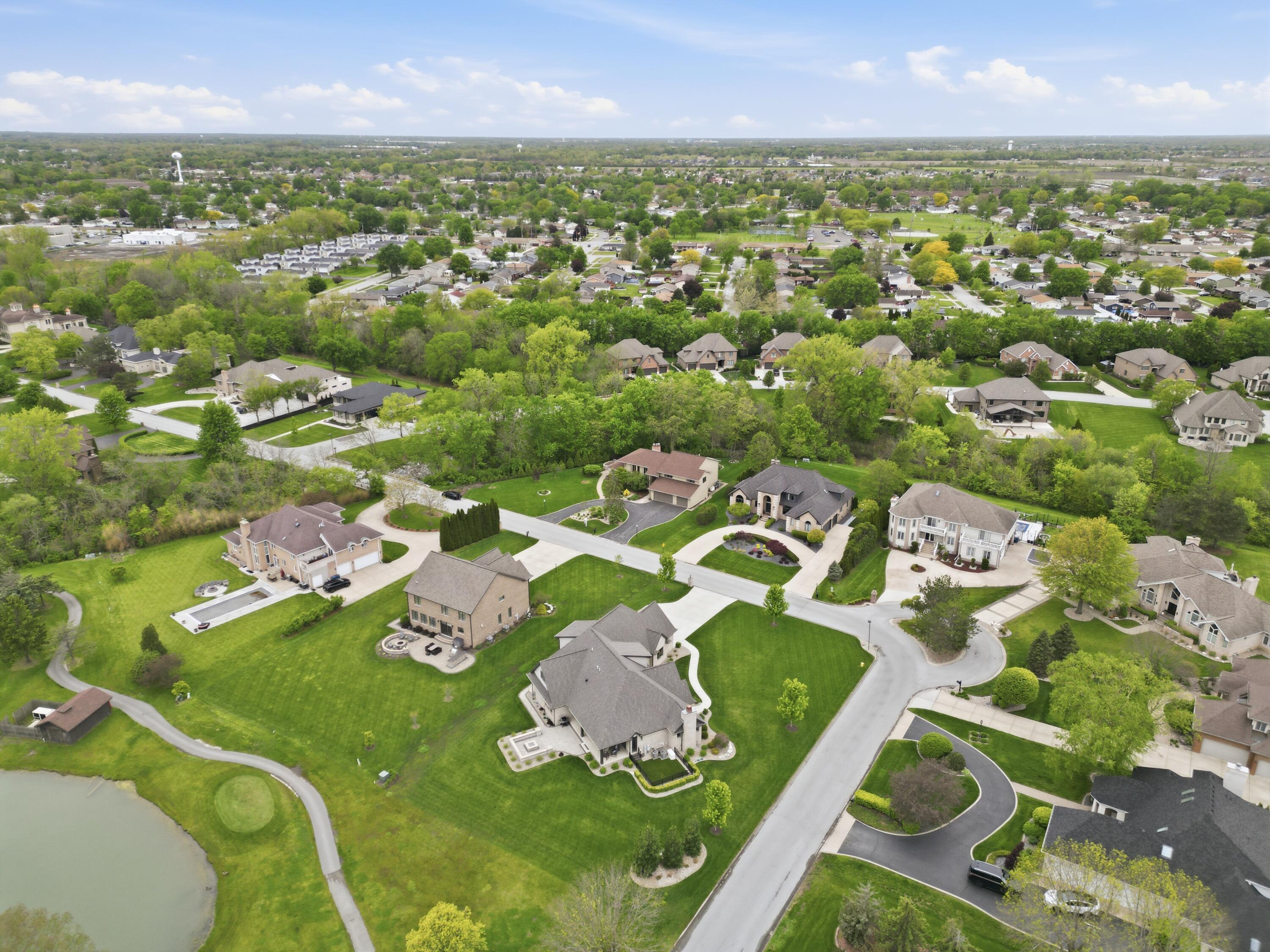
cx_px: 635
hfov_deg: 71.6
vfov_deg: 56.8
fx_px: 881
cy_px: 476
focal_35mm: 24
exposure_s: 1/800
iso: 130
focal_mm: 6.7
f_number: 1.7
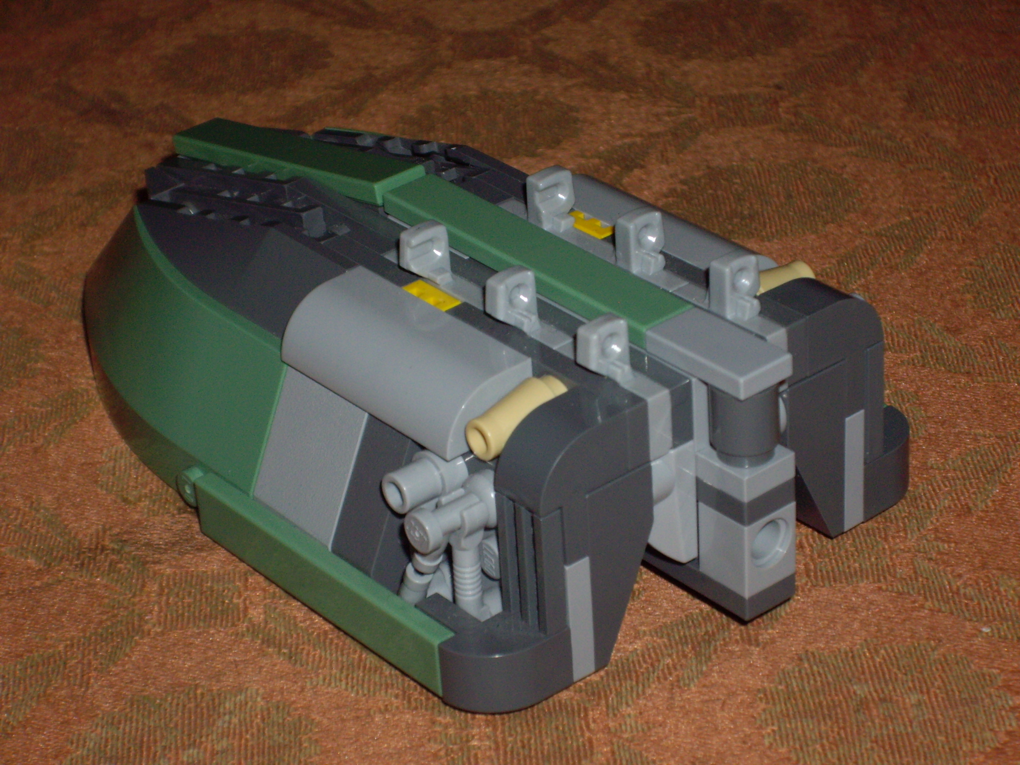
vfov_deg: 13.0
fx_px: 3359
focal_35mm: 114
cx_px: 510
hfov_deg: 17.3
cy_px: 382
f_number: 5.2
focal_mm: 18.6
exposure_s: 1/125
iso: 200
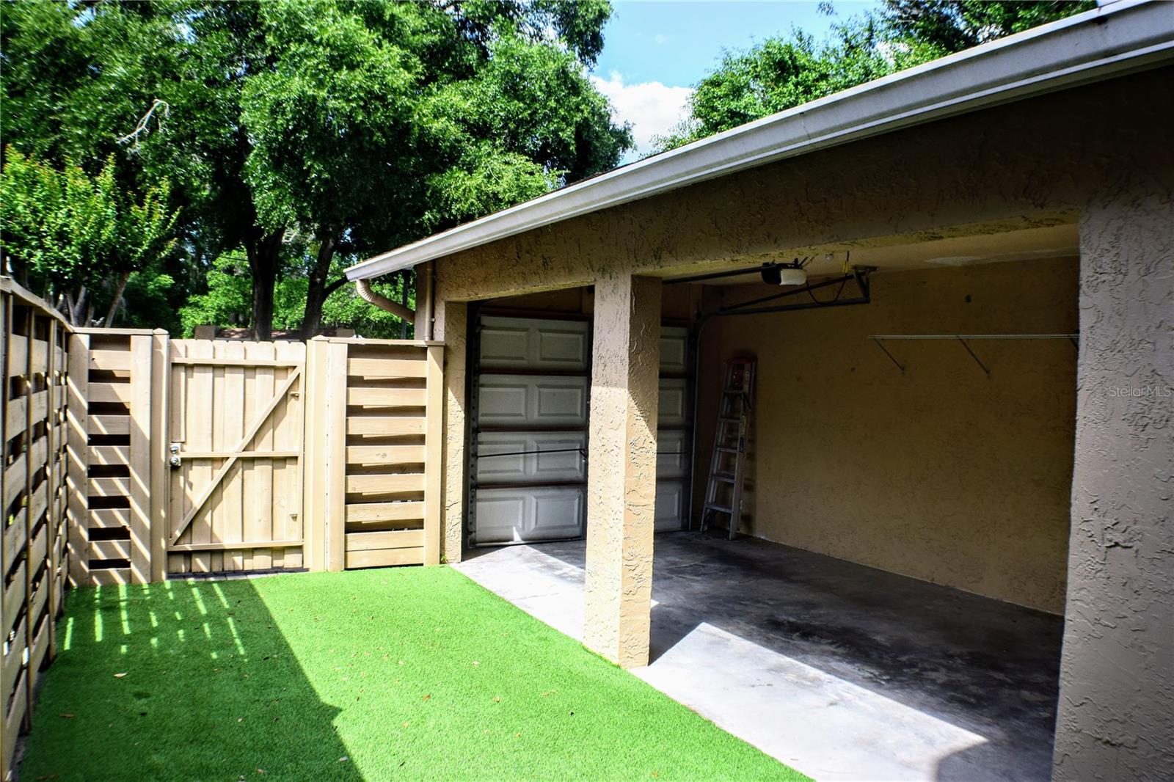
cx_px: 587
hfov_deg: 55.1
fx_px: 1125
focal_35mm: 34
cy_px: 391
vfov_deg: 38.3
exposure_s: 1/400
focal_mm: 23
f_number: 11
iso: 400
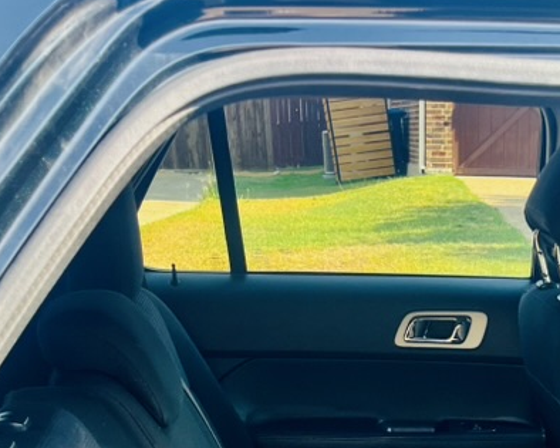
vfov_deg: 19.4
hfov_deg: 27.8
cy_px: 722
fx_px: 1094
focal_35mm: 66
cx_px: 495
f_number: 1.6
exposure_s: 1/157
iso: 64
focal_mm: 5.1
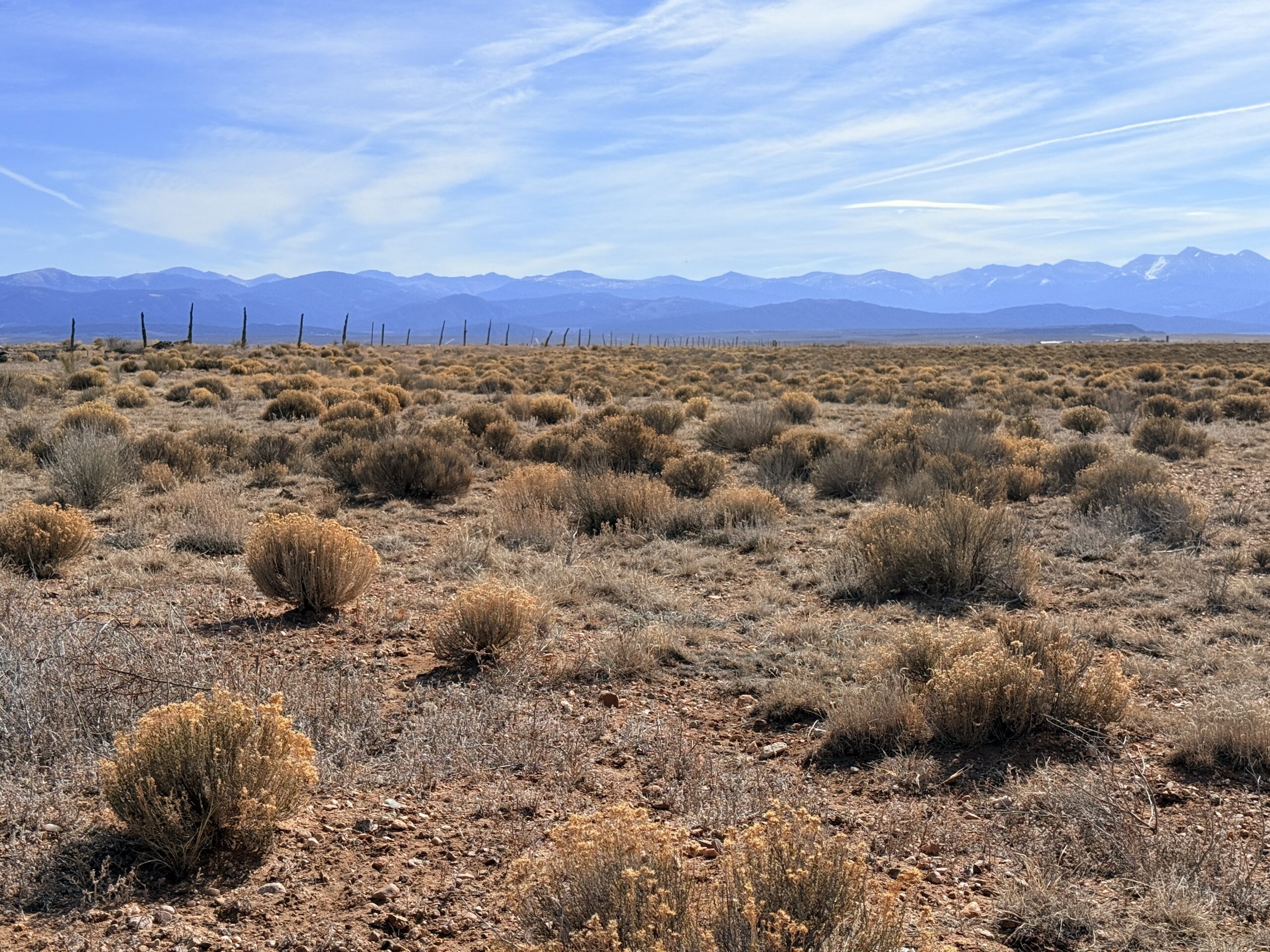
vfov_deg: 30.3
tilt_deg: -4.9
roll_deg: +0.5
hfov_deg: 39.7
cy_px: 476
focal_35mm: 48
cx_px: 635
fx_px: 1761
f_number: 1.78
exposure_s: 1/11364
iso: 80
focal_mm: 6.76
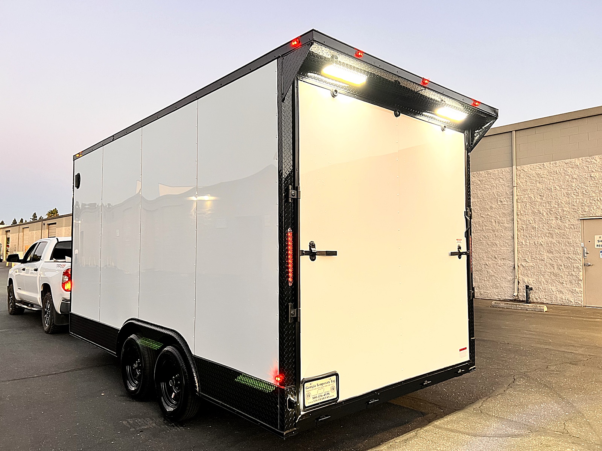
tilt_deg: +3.3
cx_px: 301
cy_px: 226
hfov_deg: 67.3
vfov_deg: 53.1
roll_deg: -0.6
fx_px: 452
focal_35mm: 26
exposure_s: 1/60
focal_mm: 5.7
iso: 400
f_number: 1.5
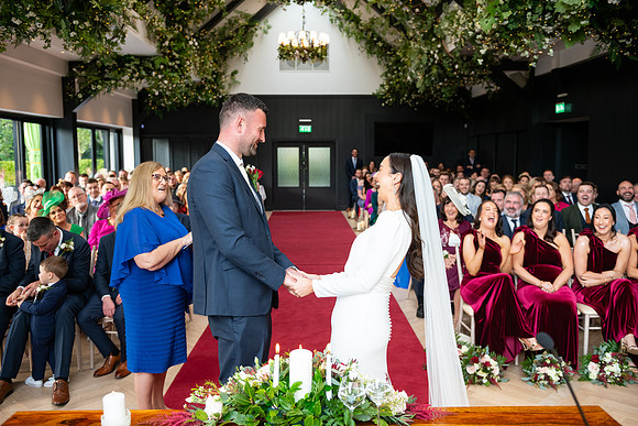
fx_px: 603
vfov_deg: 38.9
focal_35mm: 34
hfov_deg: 55.8
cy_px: 213
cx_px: 319
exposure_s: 1/160
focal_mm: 34
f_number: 3.5
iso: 640
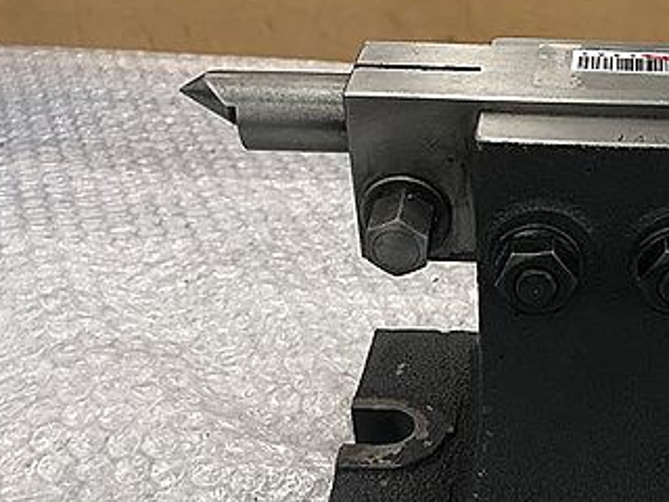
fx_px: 1082
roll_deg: -2.1
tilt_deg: -36.0
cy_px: 372
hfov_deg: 32.6
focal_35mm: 56
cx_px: 606
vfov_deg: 25.8
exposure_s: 1/33
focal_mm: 3.99
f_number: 1.8
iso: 32
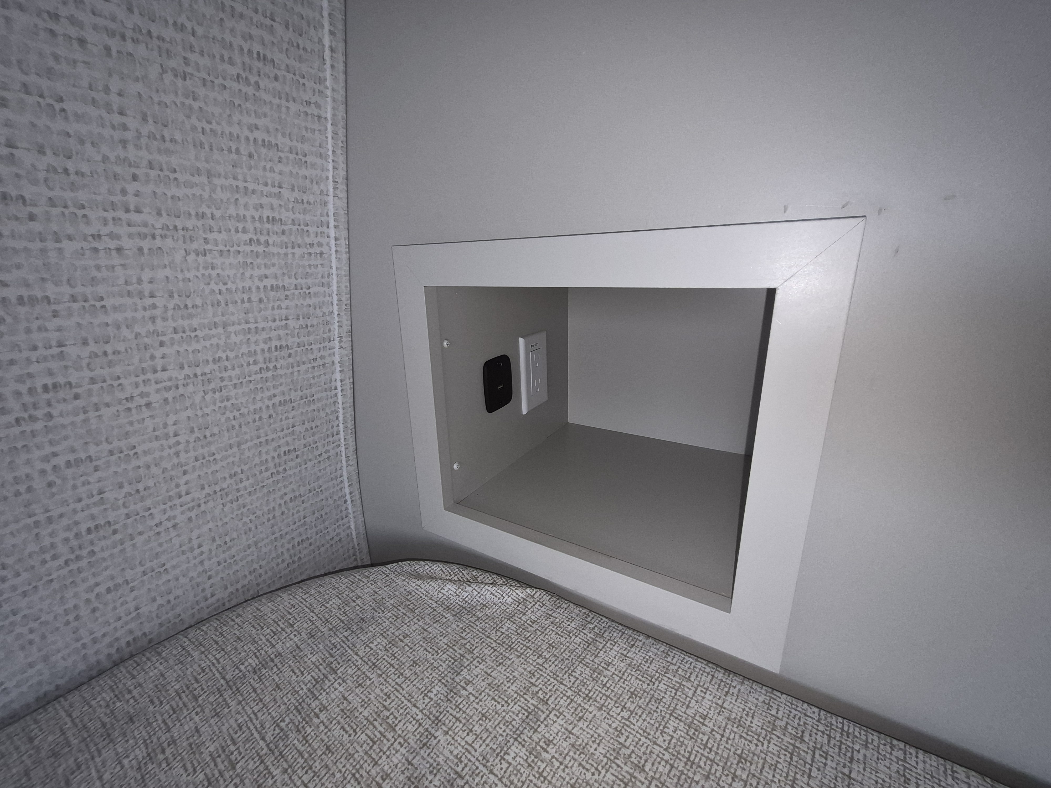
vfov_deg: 89.9
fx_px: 395
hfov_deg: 106.2
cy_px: 394
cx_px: 526
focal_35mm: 13
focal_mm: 1.74
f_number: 2.2
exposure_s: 1/60
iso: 100
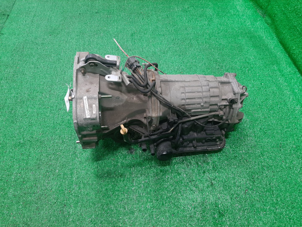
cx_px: 151
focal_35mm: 26
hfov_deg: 67.3
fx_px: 227
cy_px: 114
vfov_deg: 53.1
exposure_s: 1/50
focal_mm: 3.93
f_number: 1.7
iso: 128
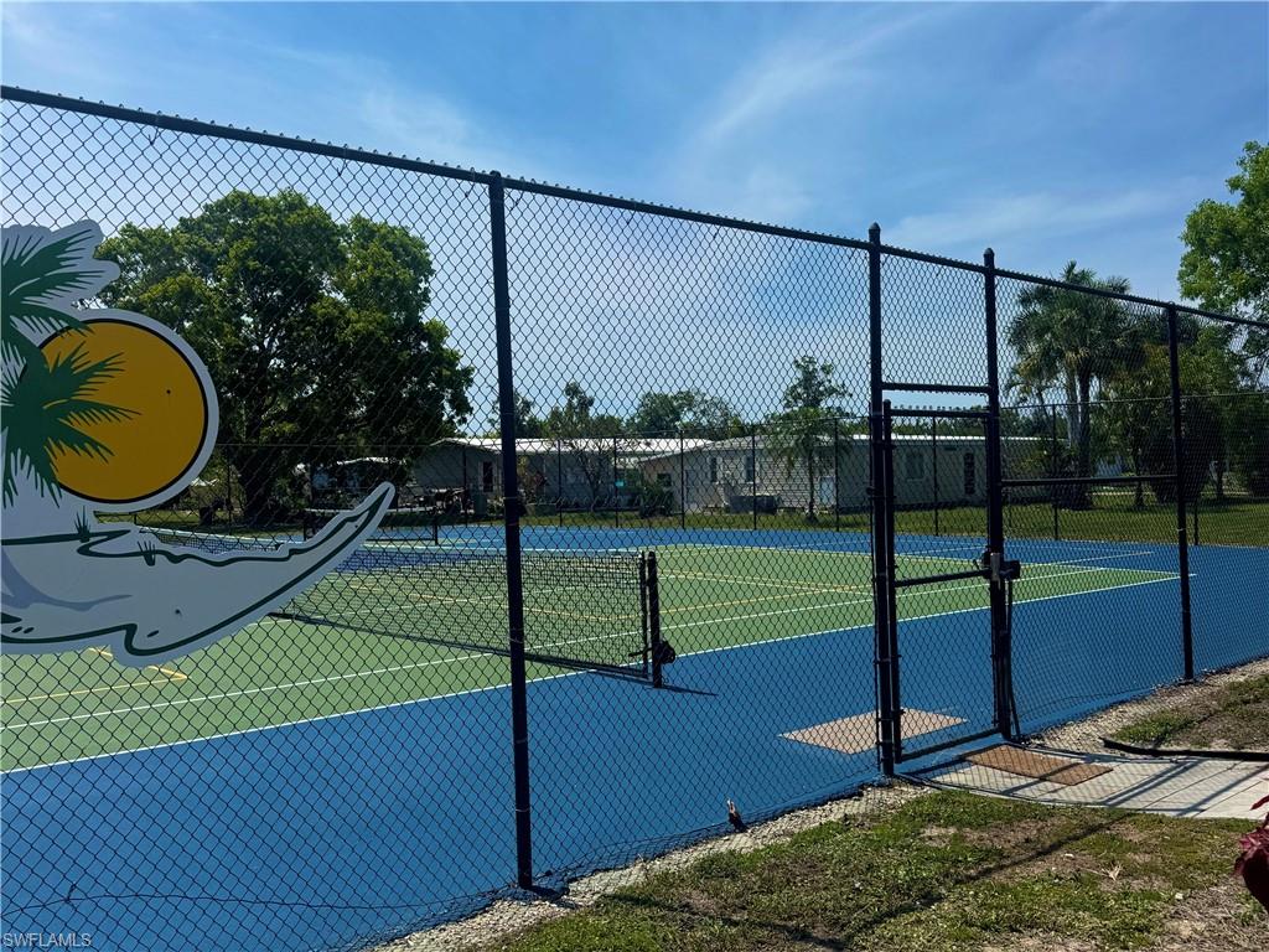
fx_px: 880
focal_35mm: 24
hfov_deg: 71.6
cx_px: 634
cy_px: 476
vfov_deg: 56.8
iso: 80
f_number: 1.78
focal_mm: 6.76
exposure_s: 1/9009
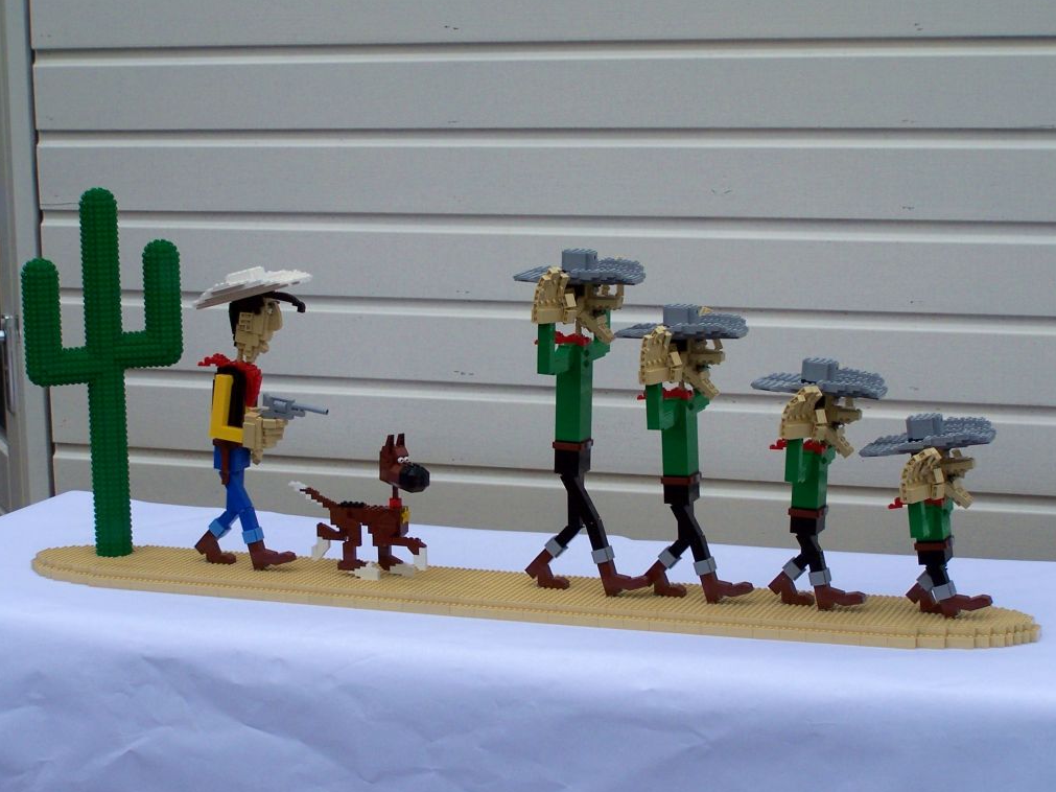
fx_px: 2318
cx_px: 531
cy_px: 396
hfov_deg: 25.7
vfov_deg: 19.4
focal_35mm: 76
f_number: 3.2
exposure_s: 1/750
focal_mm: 12.4
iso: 80
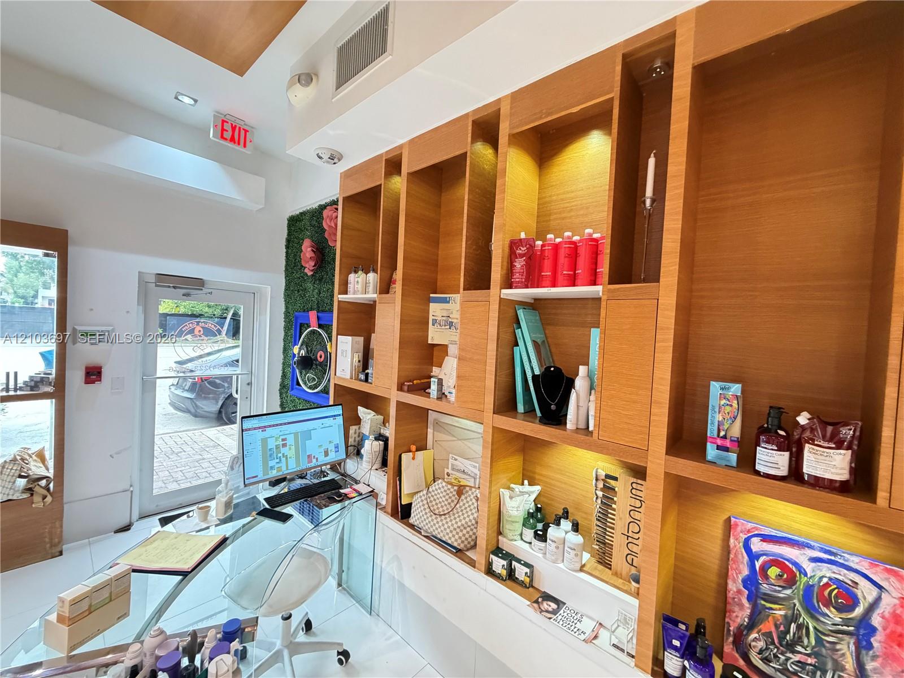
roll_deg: -2.4
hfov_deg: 102.1
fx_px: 366
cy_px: 339
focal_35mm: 14
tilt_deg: -3.3
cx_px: 452
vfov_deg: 85.7
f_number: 2.2
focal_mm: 2.22
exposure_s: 1/60
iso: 640
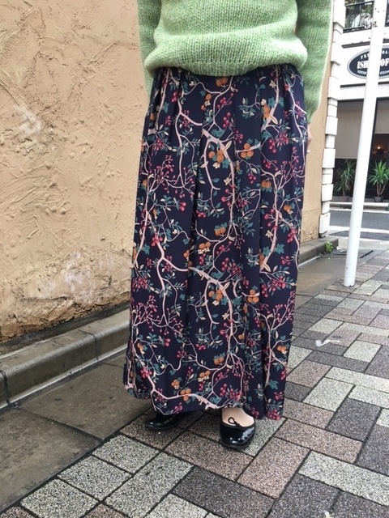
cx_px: 194
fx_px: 435
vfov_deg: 61.7
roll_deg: +2.2
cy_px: 259
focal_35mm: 29
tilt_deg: -14.6
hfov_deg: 48.2
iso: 25
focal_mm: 4.15
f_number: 2.2
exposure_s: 1/40
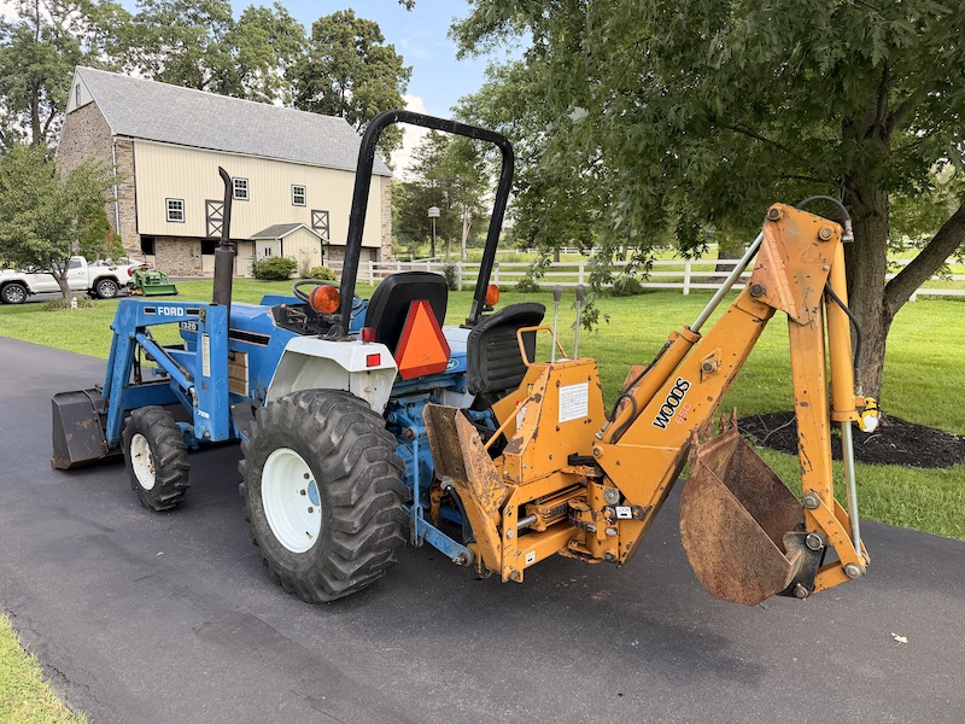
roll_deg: +1.1
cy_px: 362
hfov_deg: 71.6
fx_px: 669
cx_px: 482
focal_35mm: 24
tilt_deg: -4.5
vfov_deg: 56.8
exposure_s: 1/888
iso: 100
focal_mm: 6.76
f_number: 1.78
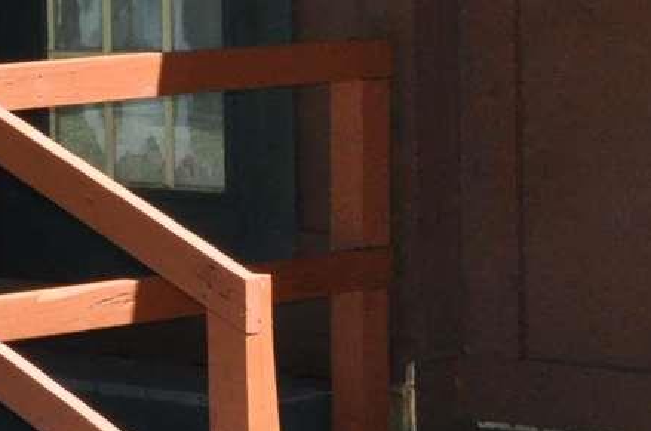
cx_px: -586
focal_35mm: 196
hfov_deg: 9.9
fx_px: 3538
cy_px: 105
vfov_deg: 7.0
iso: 1250
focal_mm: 28
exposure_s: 1/200
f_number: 18
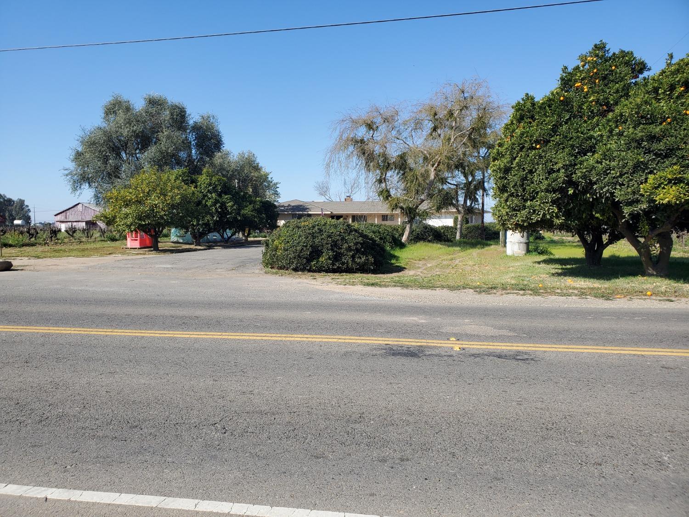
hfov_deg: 67.3
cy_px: 258
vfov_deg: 53.1
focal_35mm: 26
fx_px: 518
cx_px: 344
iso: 50
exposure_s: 1/1163
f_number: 2.4
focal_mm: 4.3
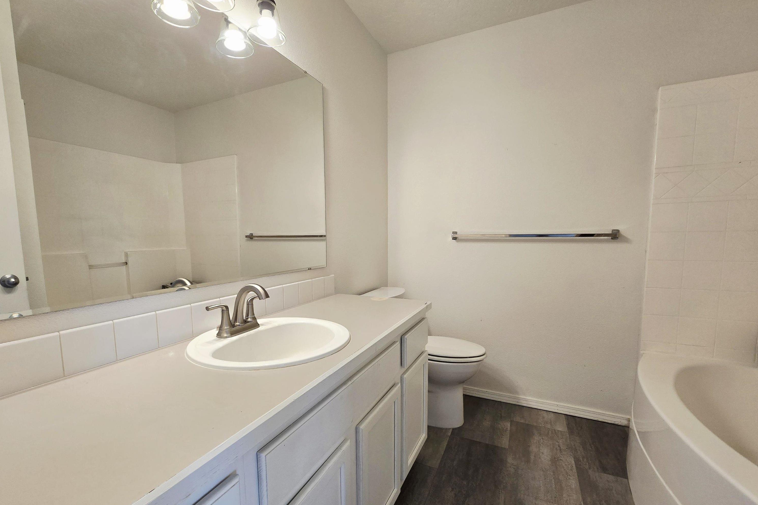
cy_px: 274
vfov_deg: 81.0
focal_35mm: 14
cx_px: 371
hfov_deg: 104.2
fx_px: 295
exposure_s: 1/60.2
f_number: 2.2
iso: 80
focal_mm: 2.2
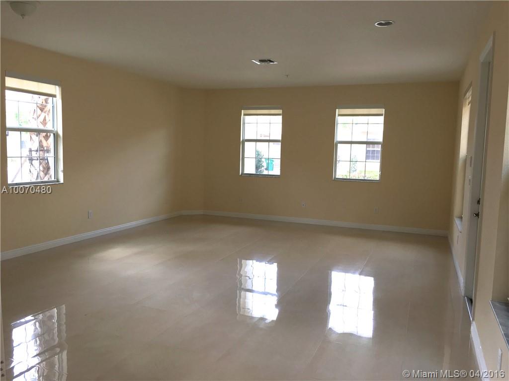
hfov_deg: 61.7
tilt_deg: -6.7
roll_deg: -1.1
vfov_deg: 48.2
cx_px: 254
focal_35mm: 29
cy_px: 190
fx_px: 426
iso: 32
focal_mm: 4.15
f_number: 2.2
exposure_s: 1/60
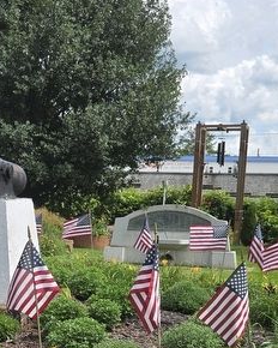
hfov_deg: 24.3
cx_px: 72
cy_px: 276
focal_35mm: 62
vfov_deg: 29.8
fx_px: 638
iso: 25
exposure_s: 1/1399
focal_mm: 5.4
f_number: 1.8
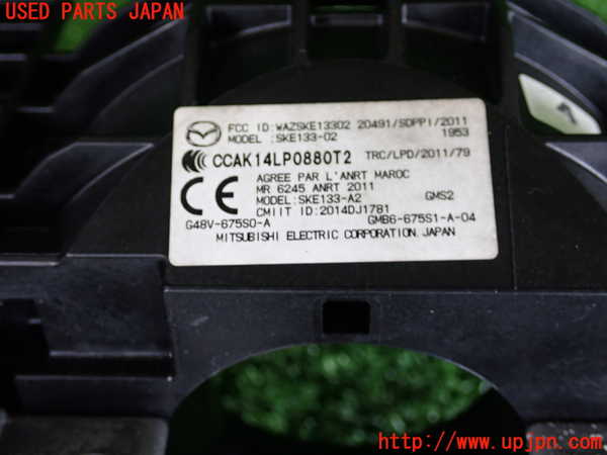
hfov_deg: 38.2
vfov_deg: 29.1
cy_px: 228
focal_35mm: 50
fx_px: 877
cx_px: 304
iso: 400
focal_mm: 9.01
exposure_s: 1/50
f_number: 3.2
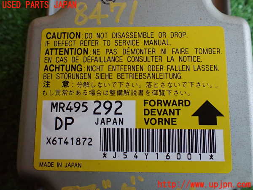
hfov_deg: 60.0
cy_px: 95
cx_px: 126
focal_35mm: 30
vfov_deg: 46.8
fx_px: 219
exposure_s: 1/125
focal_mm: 5.4
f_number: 2.3
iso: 800
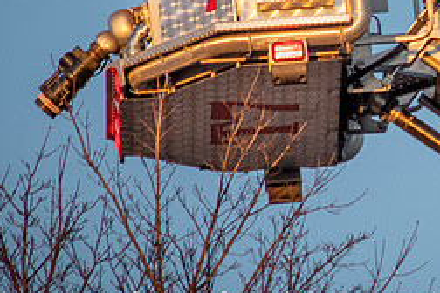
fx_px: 9484
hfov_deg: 2.7
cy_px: 101
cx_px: 518
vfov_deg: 1.8
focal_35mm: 776
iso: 800
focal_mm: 160
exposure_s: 1/2000
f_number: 5.3
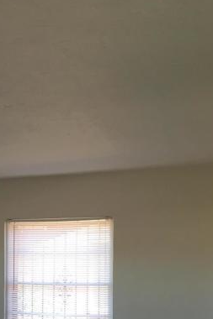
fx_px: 542
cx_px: -4
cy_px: 271
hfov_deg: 21.4
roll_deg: +0.8
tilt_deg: -0.1
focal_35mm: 61
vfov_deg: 31.7
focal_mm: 4.15
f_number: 2.2
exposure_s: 1/40
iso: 25
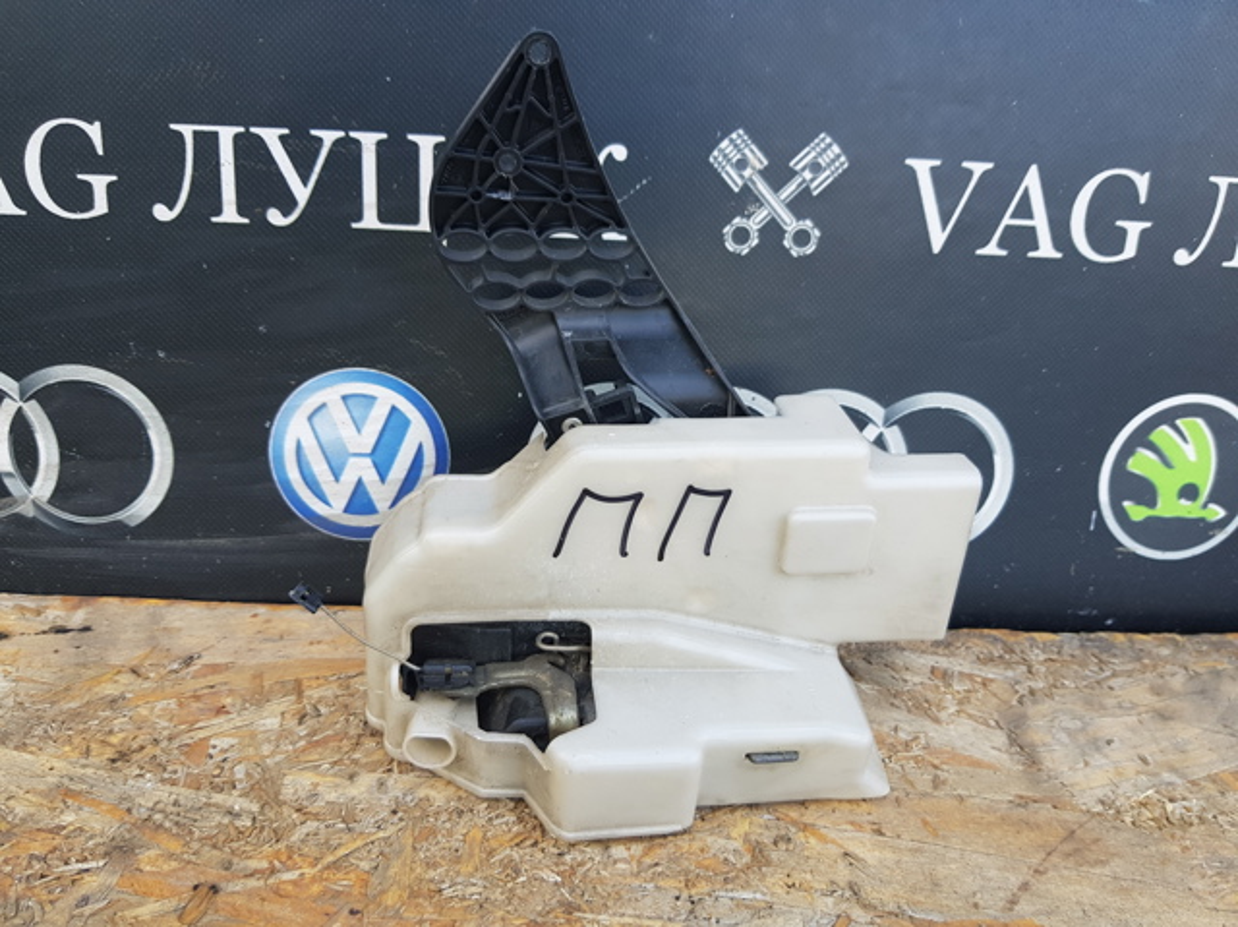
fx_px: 929
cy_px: 464
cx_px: 619
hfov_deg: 67.3
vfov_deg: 53.0
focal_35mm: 26
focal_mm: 4.2
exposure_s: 1/140
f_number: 1.7
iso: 40
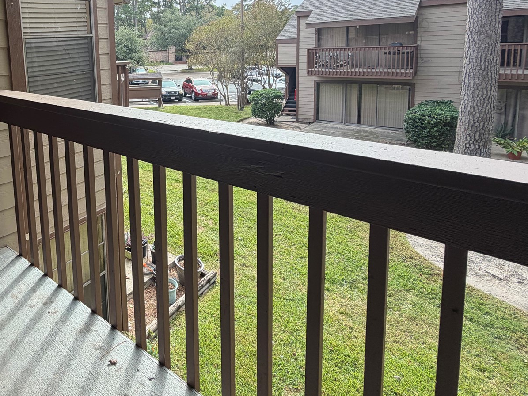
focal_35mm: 24
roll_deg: +3.2
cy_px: 87
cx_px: 105
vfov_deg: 53.5
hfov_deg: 65.1
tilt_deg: -5.5
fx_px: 366
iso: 40
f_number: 2.2
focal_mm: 2.22
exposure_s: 1/150
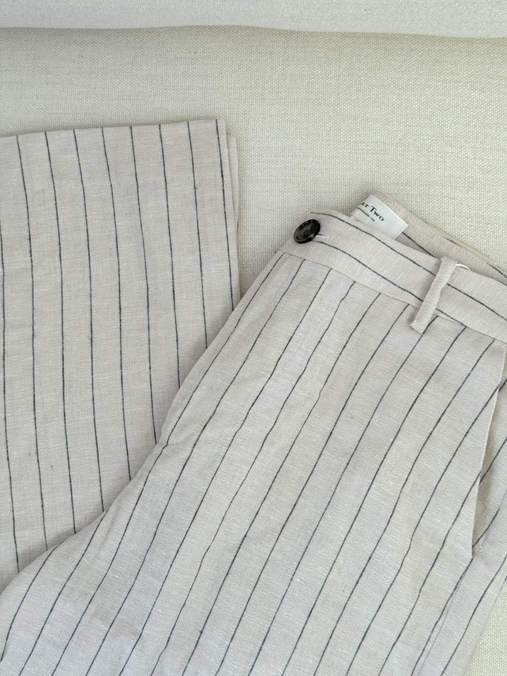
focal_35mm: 48
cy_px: 338
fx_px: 937
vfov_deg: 39.7
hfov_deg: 30.3
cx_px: 254
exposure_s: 1/120
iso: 80
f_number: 1.78
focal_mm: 6.76
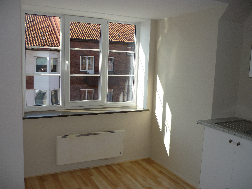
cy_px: 94
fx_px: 240
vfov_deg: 42.9
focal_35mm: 33
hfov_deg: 55.4
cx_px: 126
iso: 100
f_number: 2.8
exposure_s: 1/500
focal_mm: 5.5
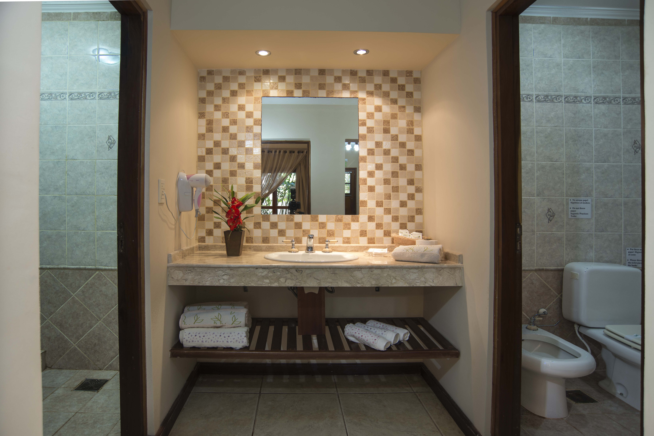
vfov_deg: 67.4
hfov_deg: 90.0
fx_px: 327
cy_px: 218
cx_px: 327
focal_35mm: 18
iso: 200
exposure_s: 1/6
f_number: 5.6
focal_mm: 18
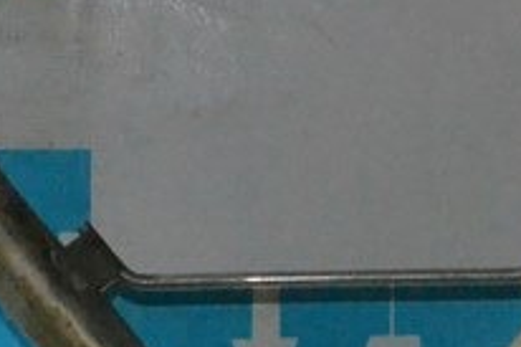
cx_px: 430
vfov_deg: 7.6
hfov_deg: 11.4
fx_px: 2588
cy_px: -54
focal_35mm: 179
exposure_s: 1/160
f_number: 9
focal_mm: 24
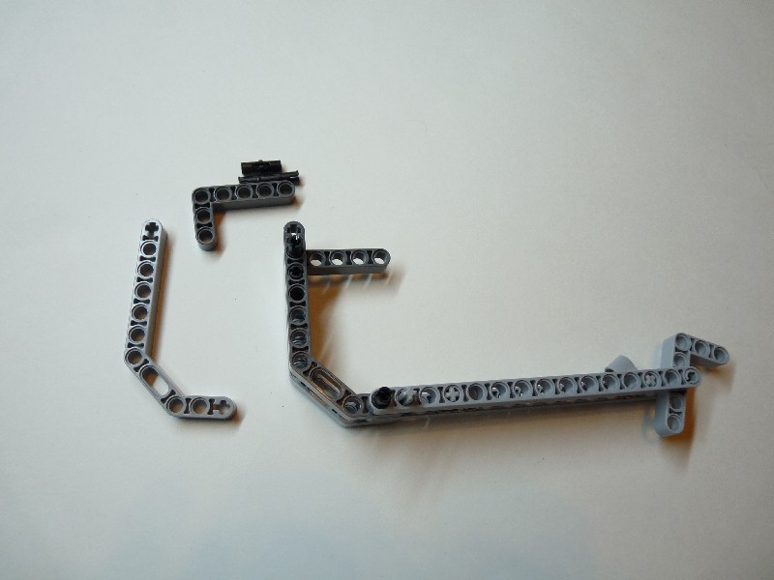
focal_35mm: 27
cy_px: 290
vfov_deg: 51.4
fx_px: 604
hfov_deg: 65.3
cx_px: 387
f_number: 2.8
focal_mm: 4.8
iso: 100
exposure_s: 1/30
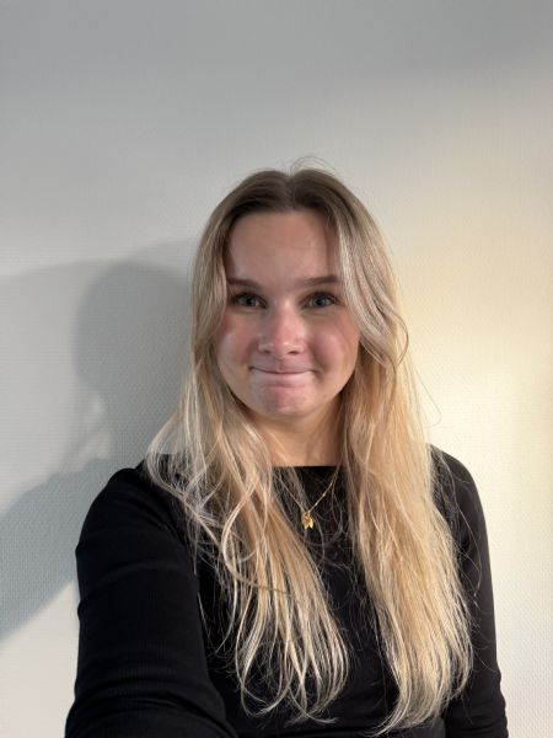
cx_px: 276
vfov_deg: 71.6
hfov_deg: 56.8
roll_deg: +0.3
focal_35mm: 24
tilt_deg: -1.1
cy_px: 369
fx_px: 511
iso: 250
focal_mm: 6.76
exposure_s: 1/60
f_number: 1.78
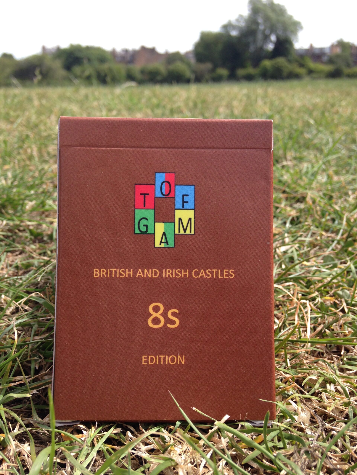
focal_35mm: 33
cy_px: 238
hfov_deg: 42.9
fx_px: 454
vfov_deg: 55.4
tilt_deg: -17.8
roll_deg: -0.1
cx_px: 178
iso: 50
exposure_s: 1/753
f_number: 2.4
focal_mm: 4.12
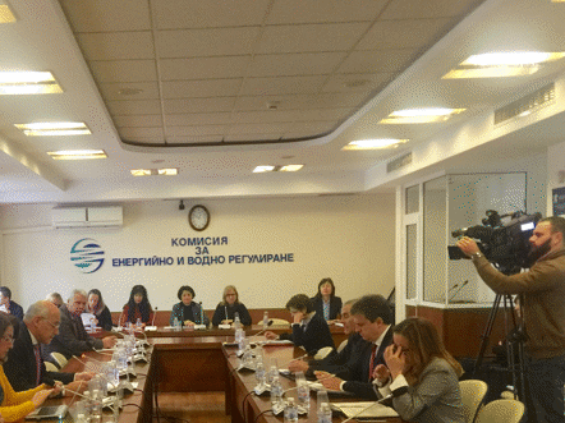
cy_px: 332
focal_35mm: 48
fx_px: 783
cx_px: 148
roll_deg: +1.1
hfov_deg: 38.7
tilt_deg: -4.1
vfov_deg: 29.6
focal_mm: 4.15
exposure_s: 1/10
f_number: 2.2
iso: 100
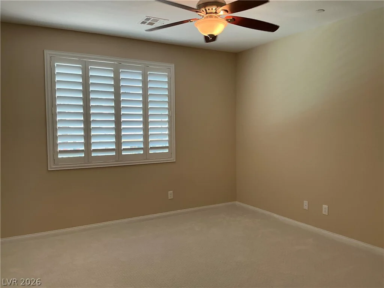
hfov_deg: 63.4
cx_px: 192
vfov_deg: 49.7
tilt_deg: -2.5
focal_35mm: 28
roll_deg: +1.1
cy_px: 144
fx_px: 311
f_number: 1.8
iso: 64
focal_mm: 3
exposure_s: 1/60
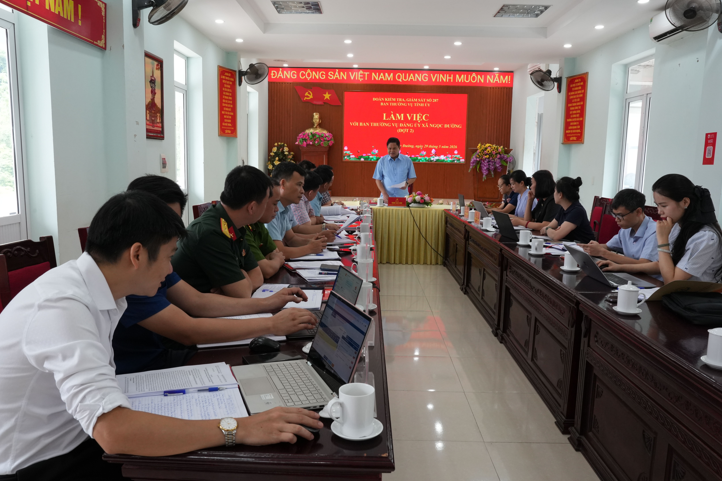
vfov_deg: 46.4
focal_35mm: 28
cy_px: 247
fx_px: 562
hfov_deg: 65.5
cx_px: 353
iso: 2000
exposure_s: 1/30
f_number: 14
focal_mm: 26
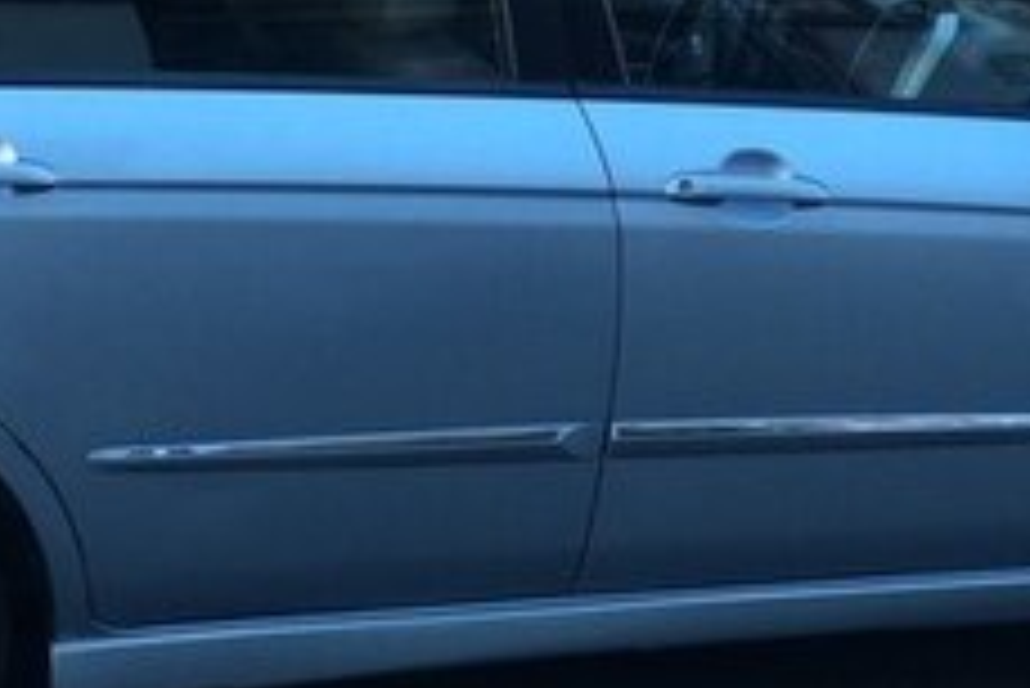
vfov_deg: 15.2
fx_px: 2491
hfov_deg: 23.4
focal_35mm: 87
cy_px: -124
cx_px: 459
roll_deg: -1.1
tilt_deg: -5.6
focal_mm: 4.15
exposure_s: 1/191
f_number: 2.2
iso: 32
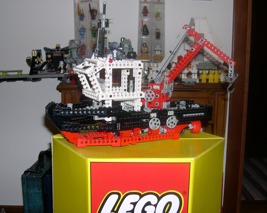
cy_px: 106
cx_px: 139
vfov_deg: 34.1
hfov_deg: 42.0
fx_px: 348
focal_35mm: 44
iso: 100
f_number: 2.9
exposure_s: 1/60
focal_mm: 9
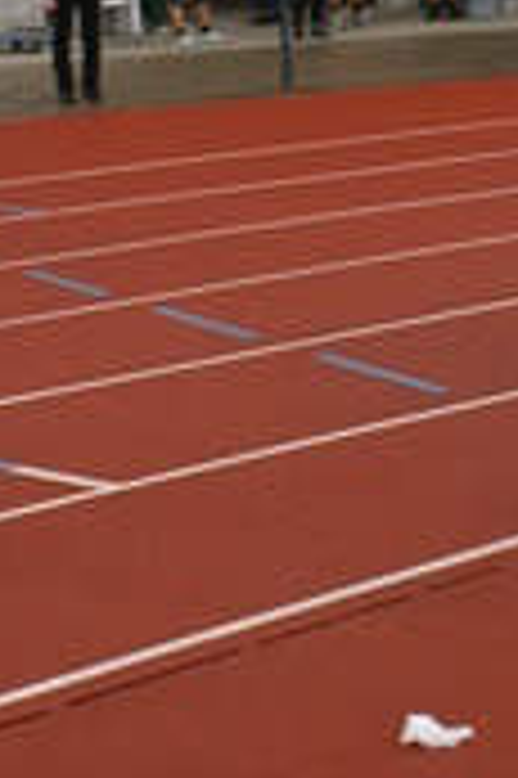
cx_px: 581
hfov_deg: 10.3
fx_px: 2833
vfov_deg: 15.2
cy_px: -90
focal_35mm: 131
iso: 100
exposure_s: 1/160
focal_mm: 28
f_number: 5
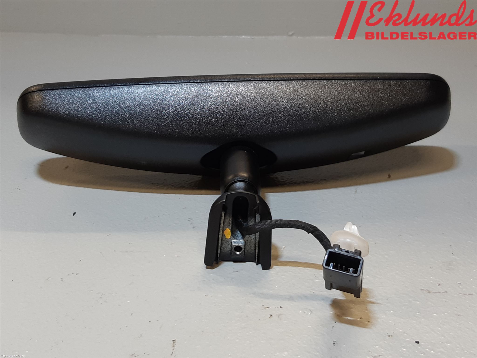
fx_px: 358
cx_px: 238
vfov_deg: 53.1
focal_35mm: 26
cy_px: 179
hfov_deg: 67.3
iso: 50
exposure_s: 1/50
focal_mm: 3.93
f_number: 1.7
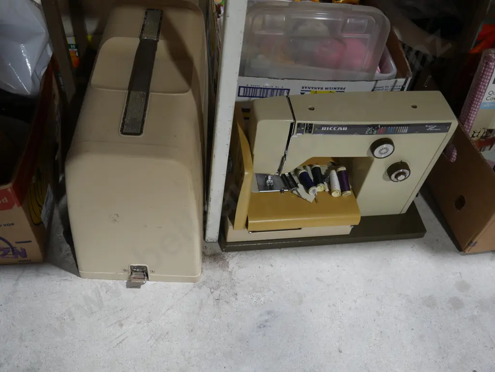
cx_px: 248
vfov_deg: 41.8
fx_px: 486
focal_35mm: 34
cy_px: 186
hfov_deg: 53.9
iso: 320
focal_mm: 17
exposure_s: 1/60
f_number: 4
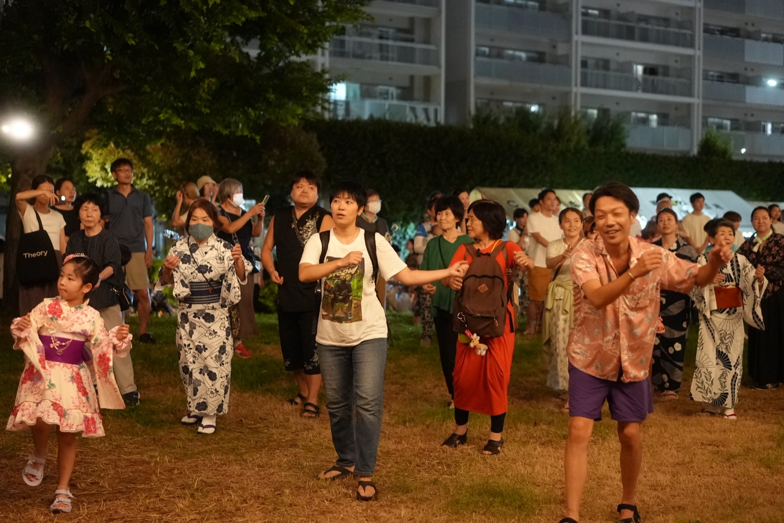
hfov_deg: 36.2
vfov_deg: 24.6
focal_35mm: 55
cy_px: 262
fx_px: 1198
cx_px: 392
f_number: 2.5
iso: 12800
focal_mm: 55
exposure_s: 1/160
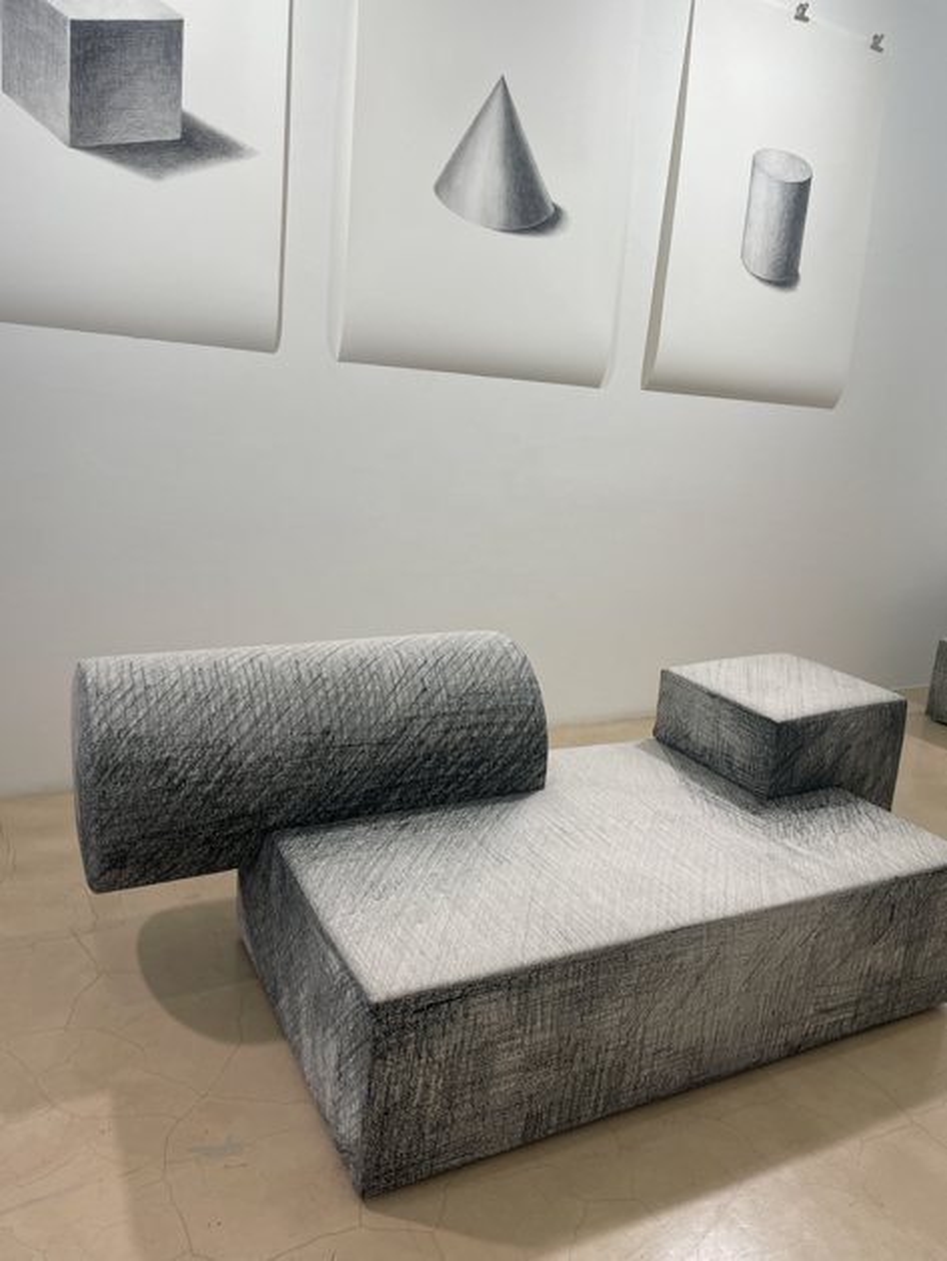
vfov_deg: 67.3
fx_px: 948
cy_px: 630
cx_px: 474
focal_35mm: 26
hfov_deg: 53.1
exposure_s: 1/120
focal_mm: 4.2
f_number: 1.6
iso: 40
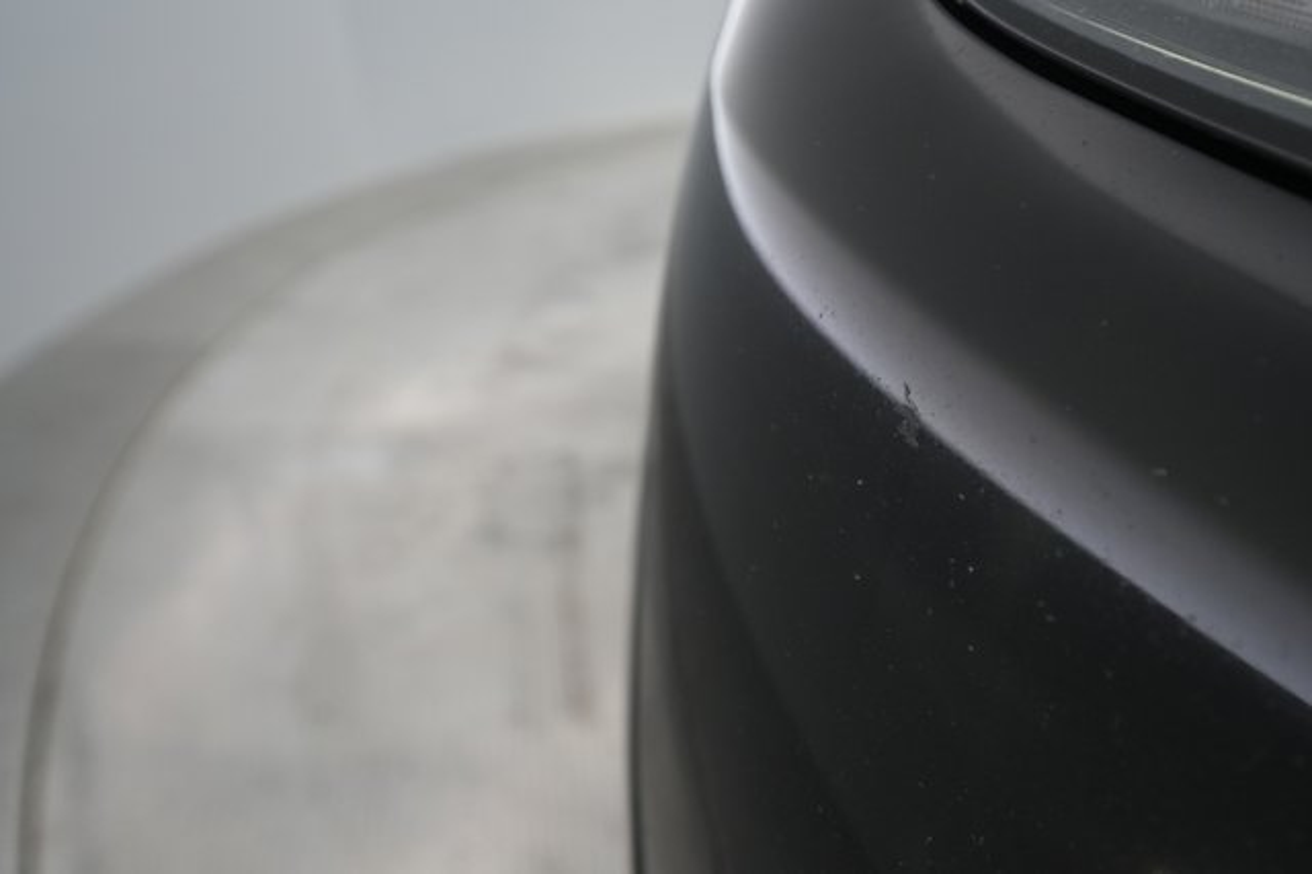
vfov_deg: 46.4
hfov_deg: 65.5
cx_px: 656
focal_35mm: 28
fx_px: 1020
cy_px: 437
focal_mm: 28
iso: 2000
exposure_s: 1/100
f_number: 5
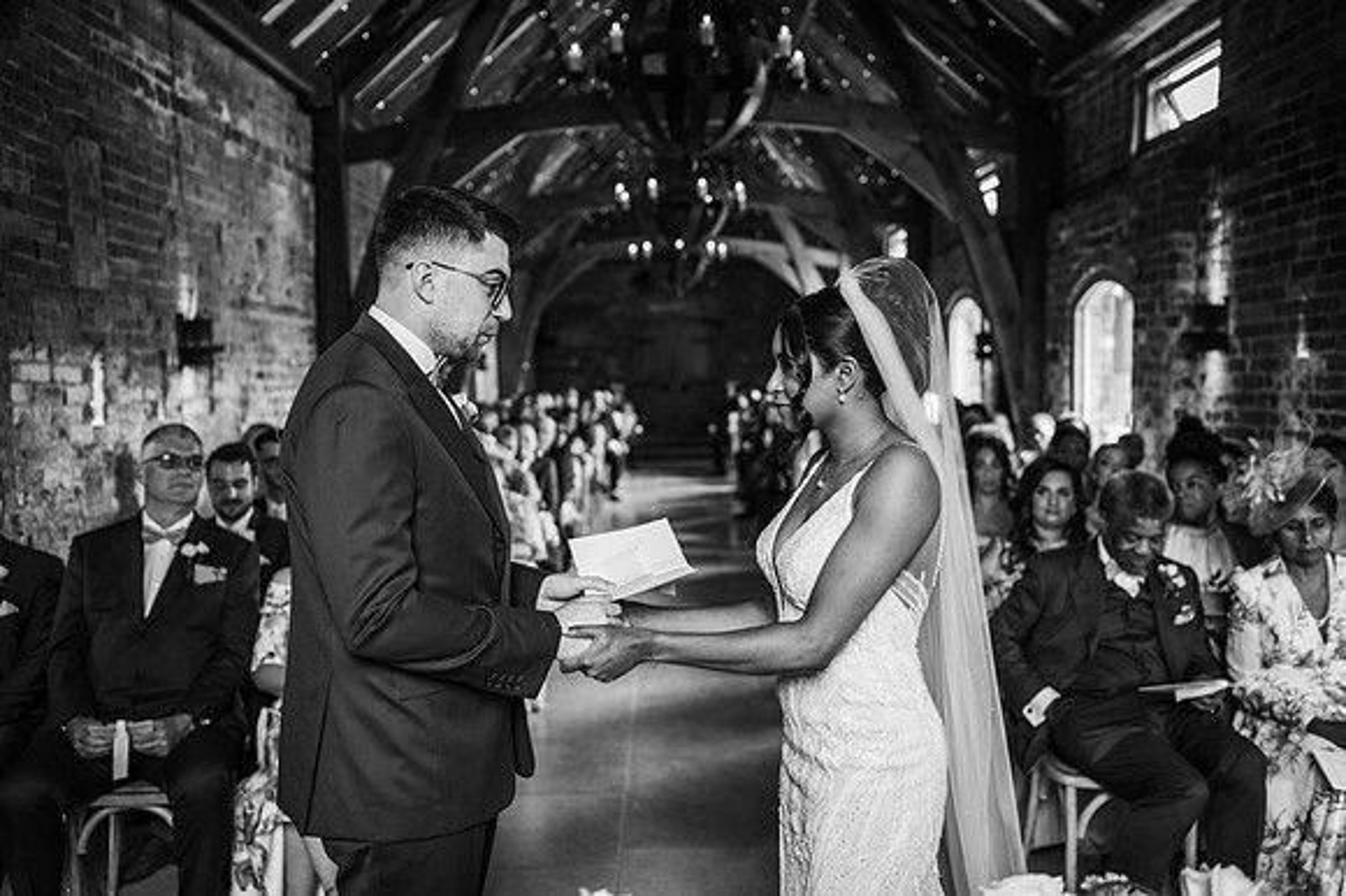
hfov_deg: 54.5
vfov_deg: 37.8
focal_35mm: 35
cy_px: 448
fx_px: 1308
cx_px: 673
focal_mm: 35
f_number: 2.2
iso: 640
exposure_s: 1/200
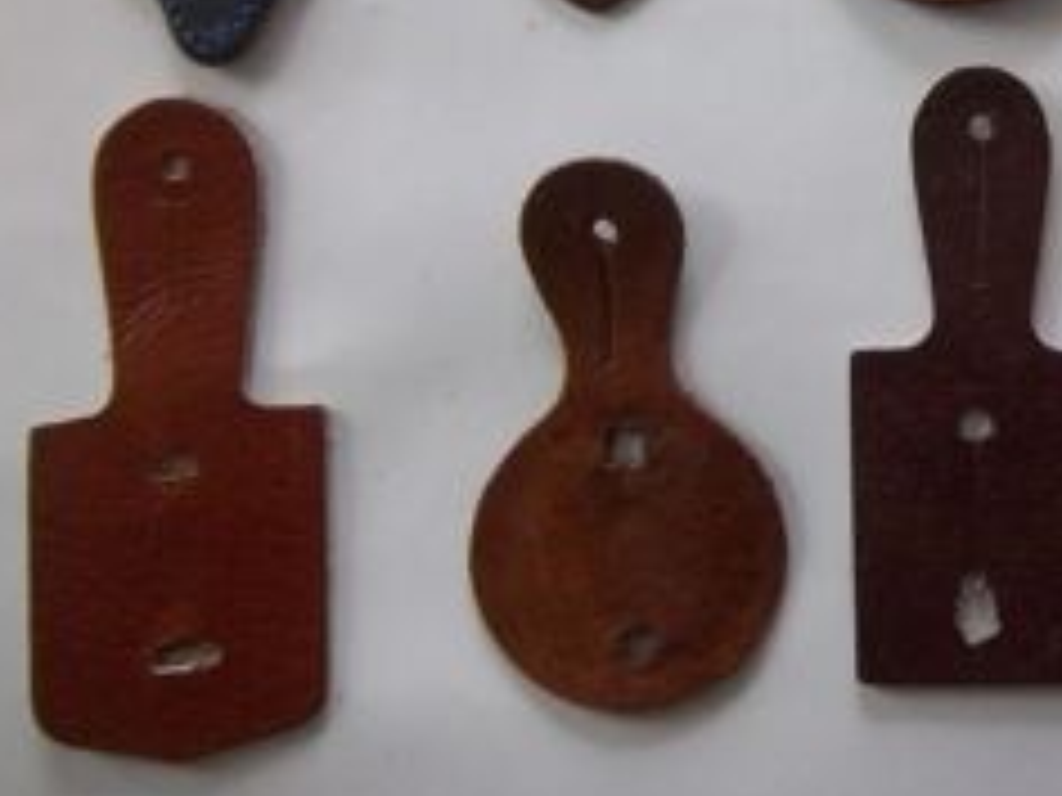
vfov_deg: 24.8
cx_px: 954
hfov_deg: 32.1
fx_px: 1749
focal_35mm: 57
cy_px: 49
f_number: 3.5
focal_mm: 5.05
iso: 160
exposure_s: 1/20
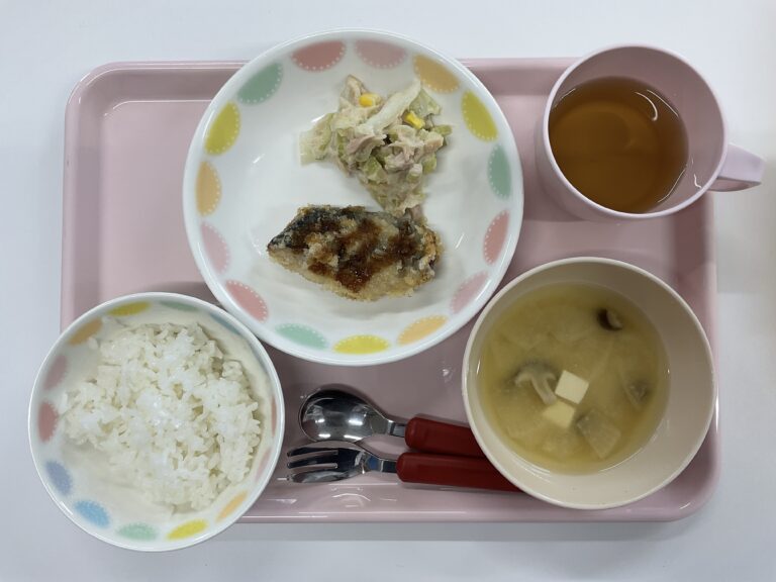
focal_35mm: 29
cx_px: 388
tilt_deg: -87.6
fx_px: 650
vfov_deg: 48.2
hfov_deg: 61.7
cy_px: 291
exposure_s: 1/100
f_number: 1.8
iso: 25
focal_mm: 3
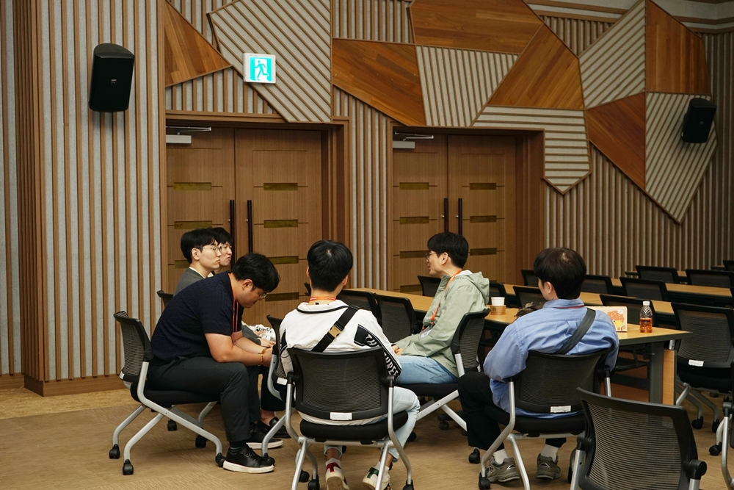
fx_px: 1060
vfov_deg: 26.0
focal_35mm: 52
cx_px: 367
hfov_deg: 38.2
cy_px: 245
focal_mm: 52
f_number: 6.3
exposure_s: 1/60
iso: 400
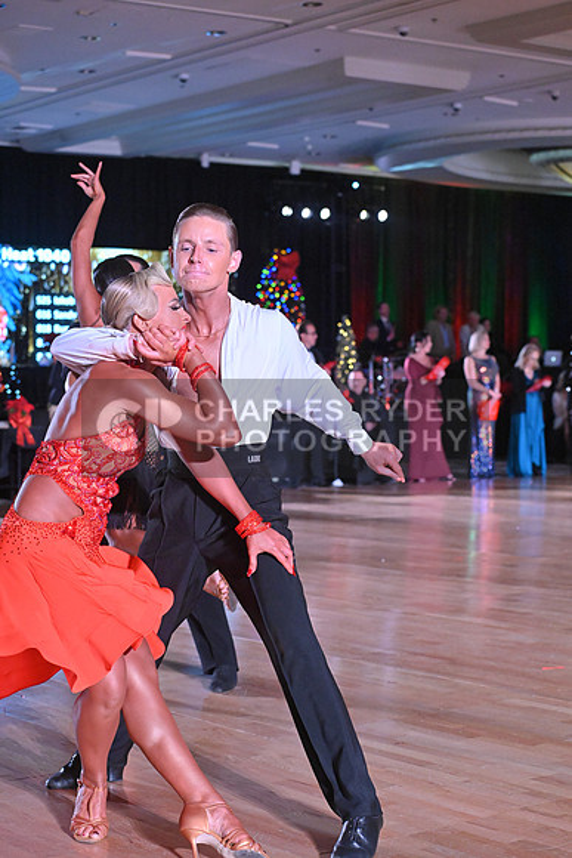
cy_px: 429
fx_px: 1667
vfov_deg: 28.8
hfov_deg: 19.5
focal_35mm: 70
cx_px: 286
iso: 6400
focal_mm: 70
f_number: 5.6
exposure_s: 1/400
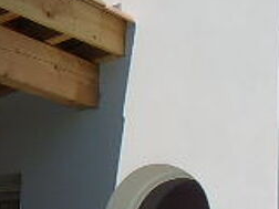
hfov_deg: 15.9
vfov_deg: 11.9
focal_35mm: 123
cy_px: 224
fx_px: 991
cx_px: 232
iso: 50
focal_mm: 8.13
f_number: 6.7
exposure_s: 1/420
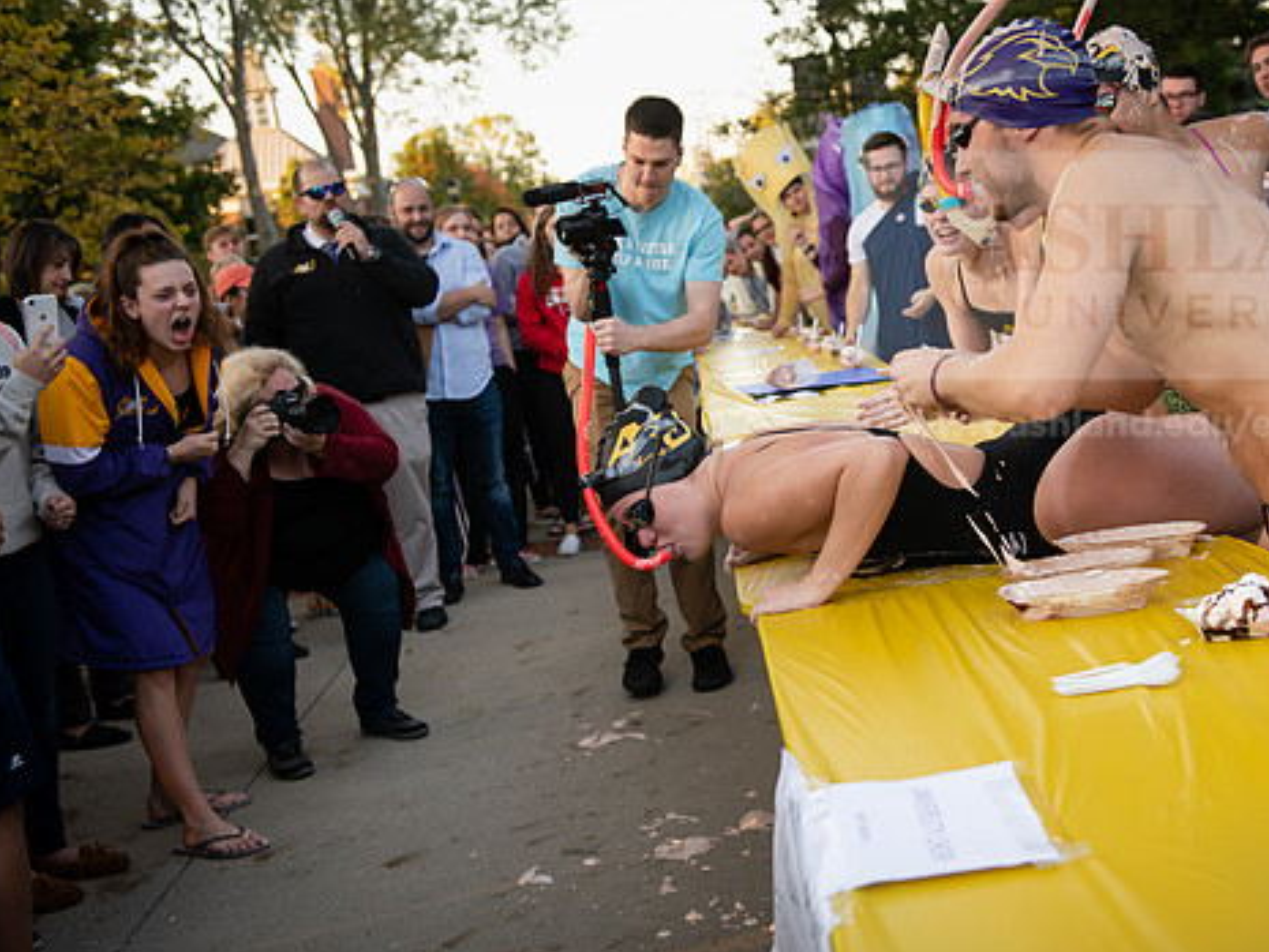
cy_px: 481
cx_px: 781
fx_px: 1760
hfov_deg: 39.4
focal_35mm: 48
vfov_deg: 30.3
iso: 640
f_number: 3.5
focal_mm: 40
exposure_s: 1/400
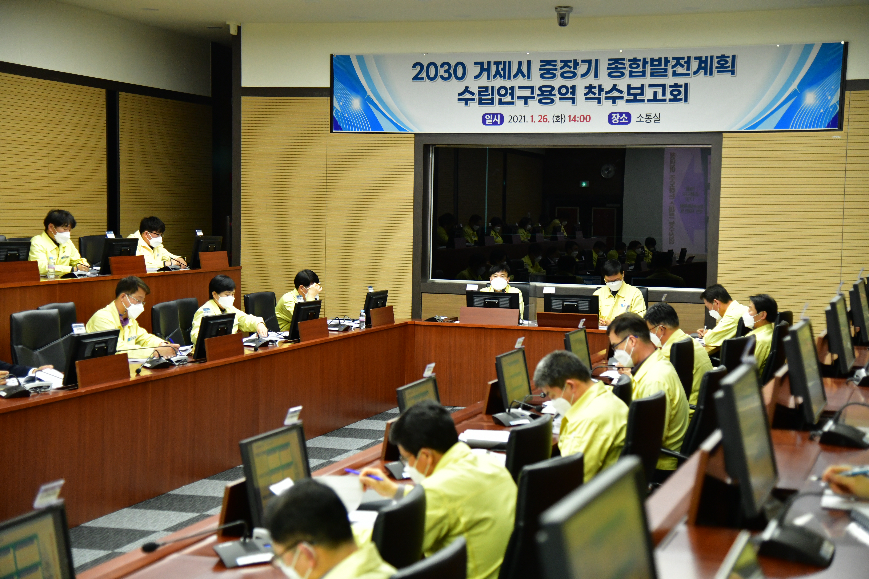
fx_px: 1569
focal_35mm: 65
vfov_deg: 20.9
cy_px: 290
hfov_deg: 31.0
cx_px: 434
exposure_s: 1/250
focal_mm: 65
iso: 3200
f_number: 4
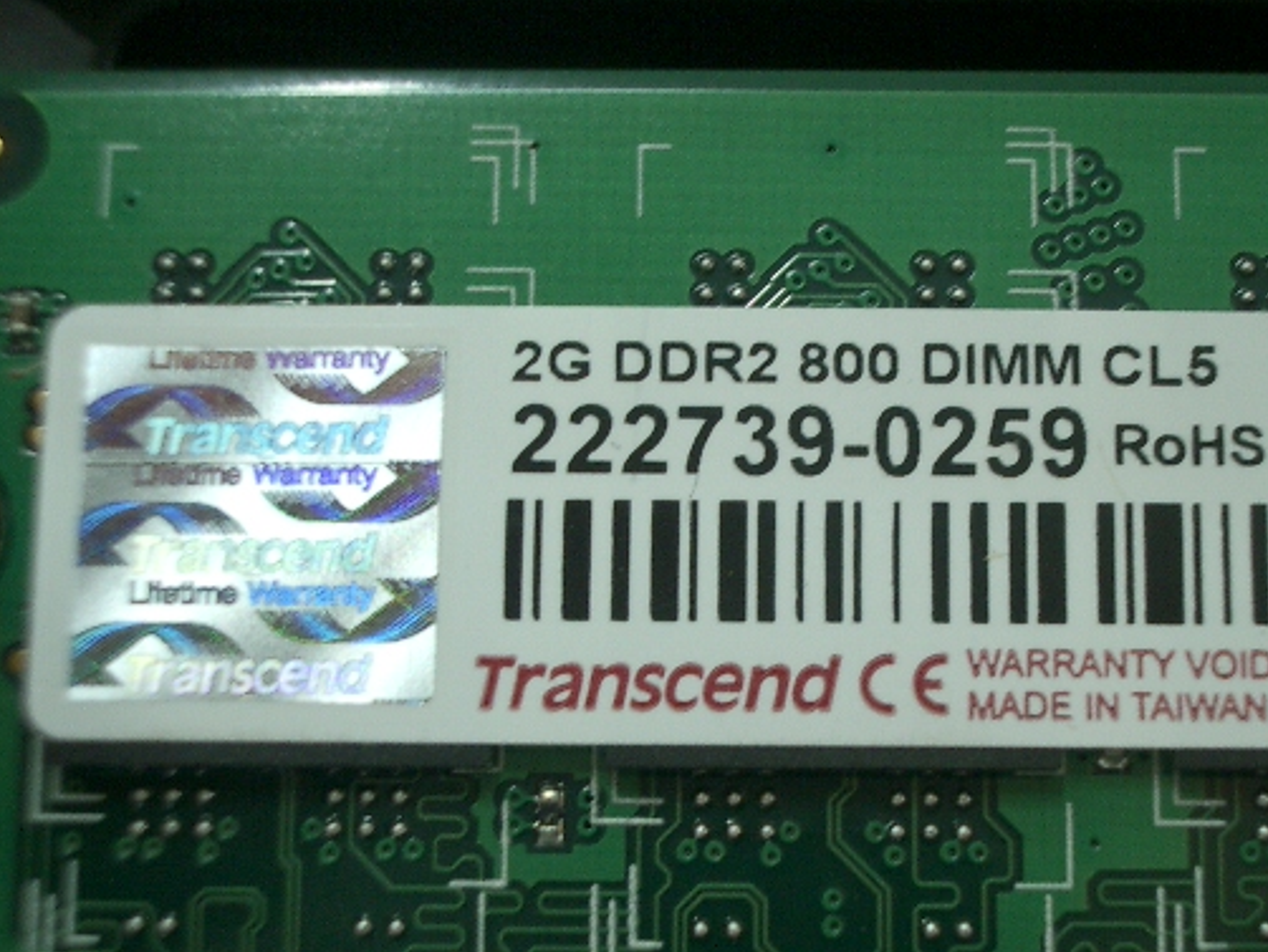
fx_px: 2895
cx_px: 765
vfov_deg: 18.7
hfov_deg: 24.7
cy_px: 576
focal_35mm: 79
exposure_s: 1/30
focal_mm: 10.2
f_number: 3.5
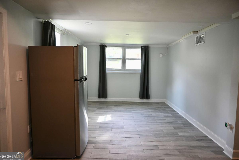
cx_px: 120
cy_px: 80
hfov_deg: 73.7
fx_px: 159
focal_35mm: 24
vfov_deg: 53.1
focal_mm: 16
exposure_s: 1/125
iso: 400
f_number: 3.5
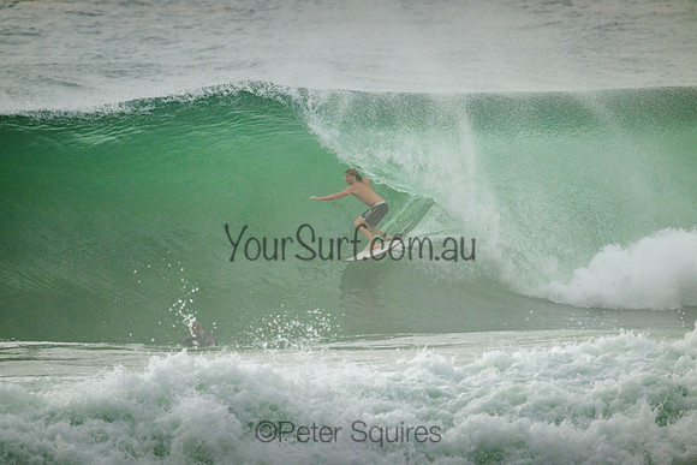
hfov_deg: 2.6
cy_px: 232
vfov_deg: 1.7
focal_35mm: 800
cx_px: 348
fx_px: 15492
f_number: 11
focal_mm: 800
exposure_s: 1/2500
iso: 1600
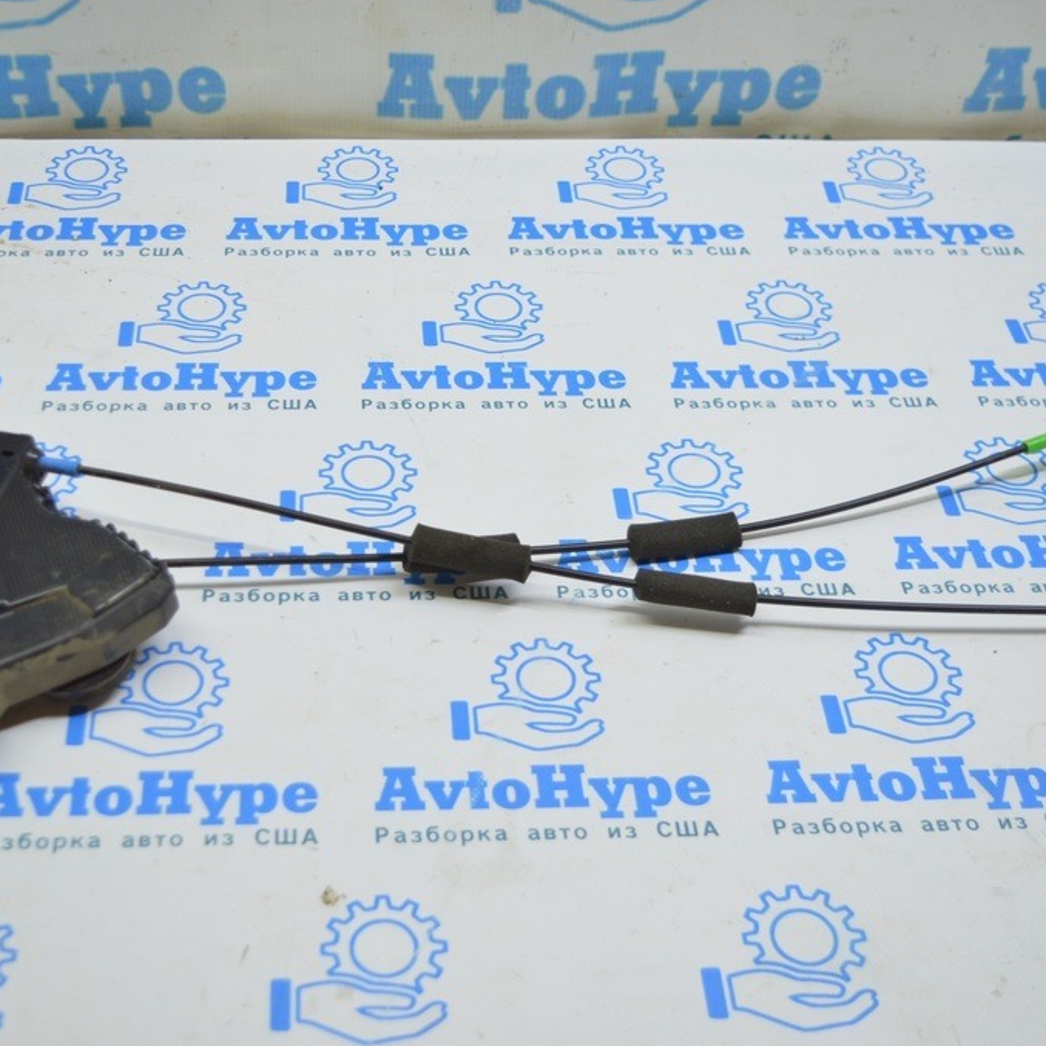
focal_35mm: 50
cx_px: 410
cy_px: 522
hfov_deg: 33.9
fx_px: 1709
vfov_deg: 34.0
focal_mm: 26
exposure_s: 1/60
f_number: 4
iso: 400
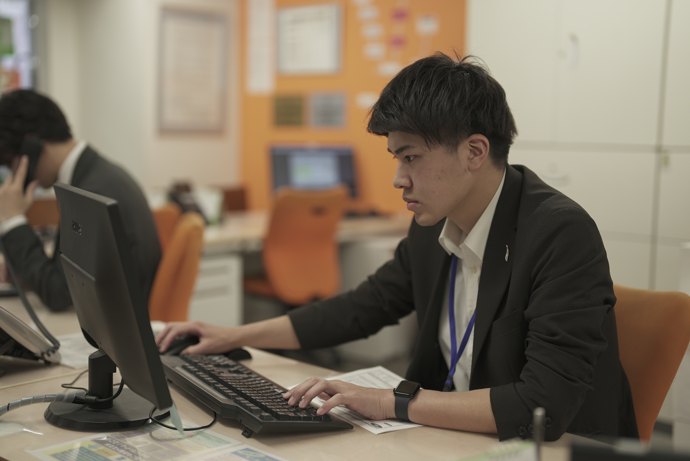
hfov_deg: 39.6
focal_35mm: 50
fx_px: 959
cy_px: 230
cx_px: 345
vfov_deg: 27.0
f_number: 1.6
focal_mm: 50
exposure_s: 1/100
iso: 100
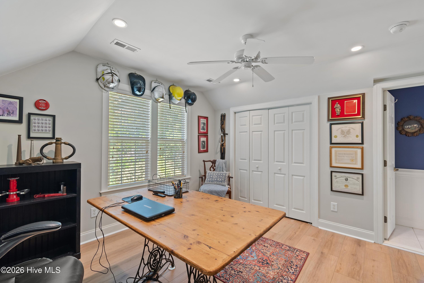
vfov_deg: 77.3
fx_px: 177
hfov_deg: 100.4
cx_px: 212
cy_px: 142
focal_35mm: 15
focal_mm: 10
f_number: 4.5
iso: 100
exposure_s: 1/2.5
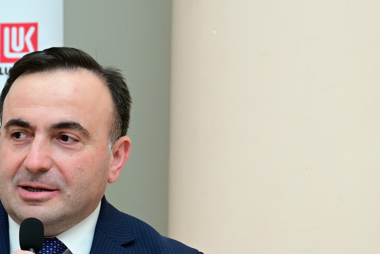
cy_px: 219
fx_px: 1720
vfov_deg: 8.4
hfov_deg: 12.4
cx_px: -39
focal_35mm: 163
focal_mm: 54
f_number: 5
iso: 640
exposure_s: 1/125
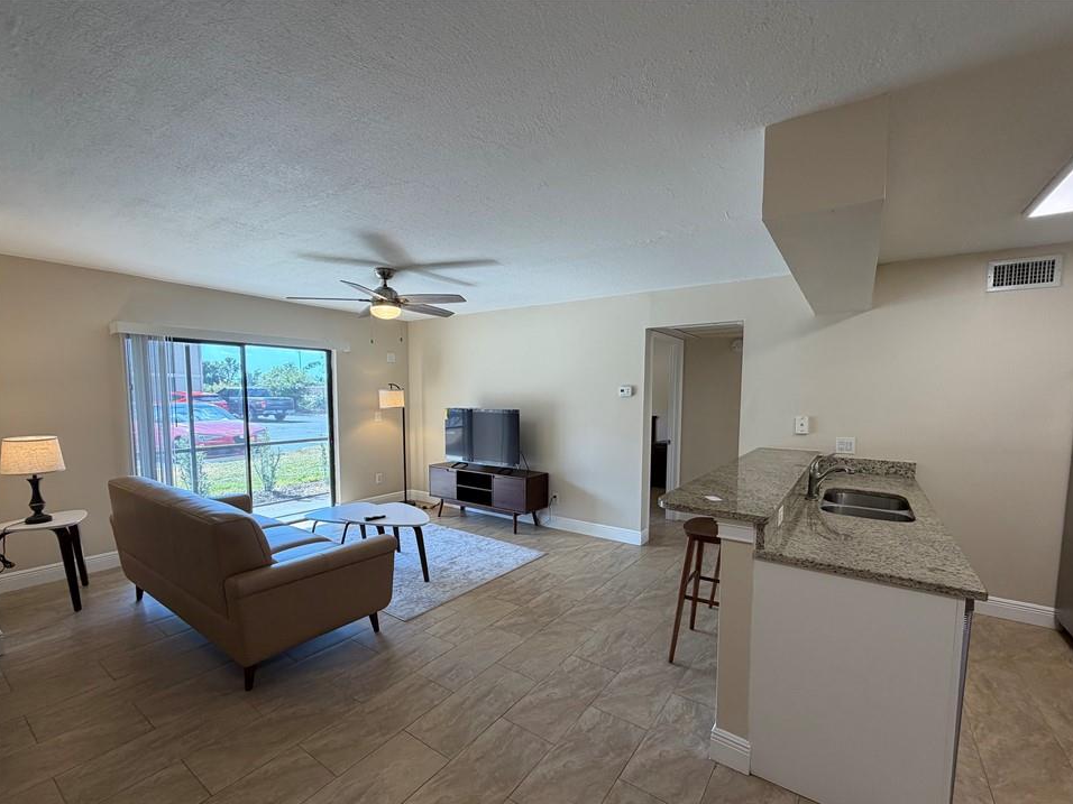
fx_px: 465
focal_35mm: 15
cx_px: 567
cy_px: 427
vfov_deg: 81.7
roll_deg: -0.3
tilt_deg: -4.9
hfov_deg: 98.1
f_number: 2.2
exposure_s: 1/120
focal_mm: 2.22
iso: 125
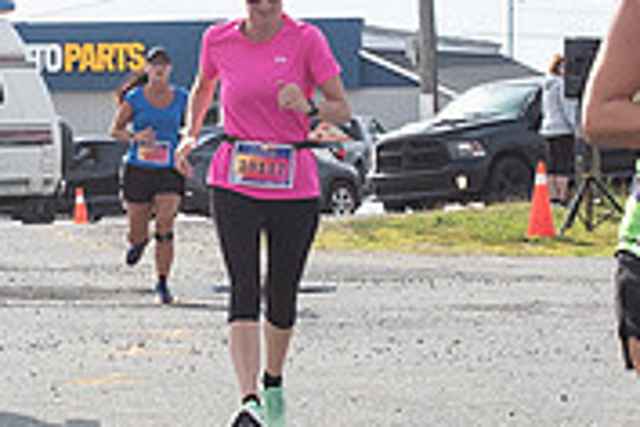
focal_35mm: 192
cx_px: 107
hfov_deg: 10.7
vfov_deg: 7.1
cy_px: 93
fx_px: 3413
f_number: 4
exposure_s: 1/3200
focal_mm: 32
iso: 800
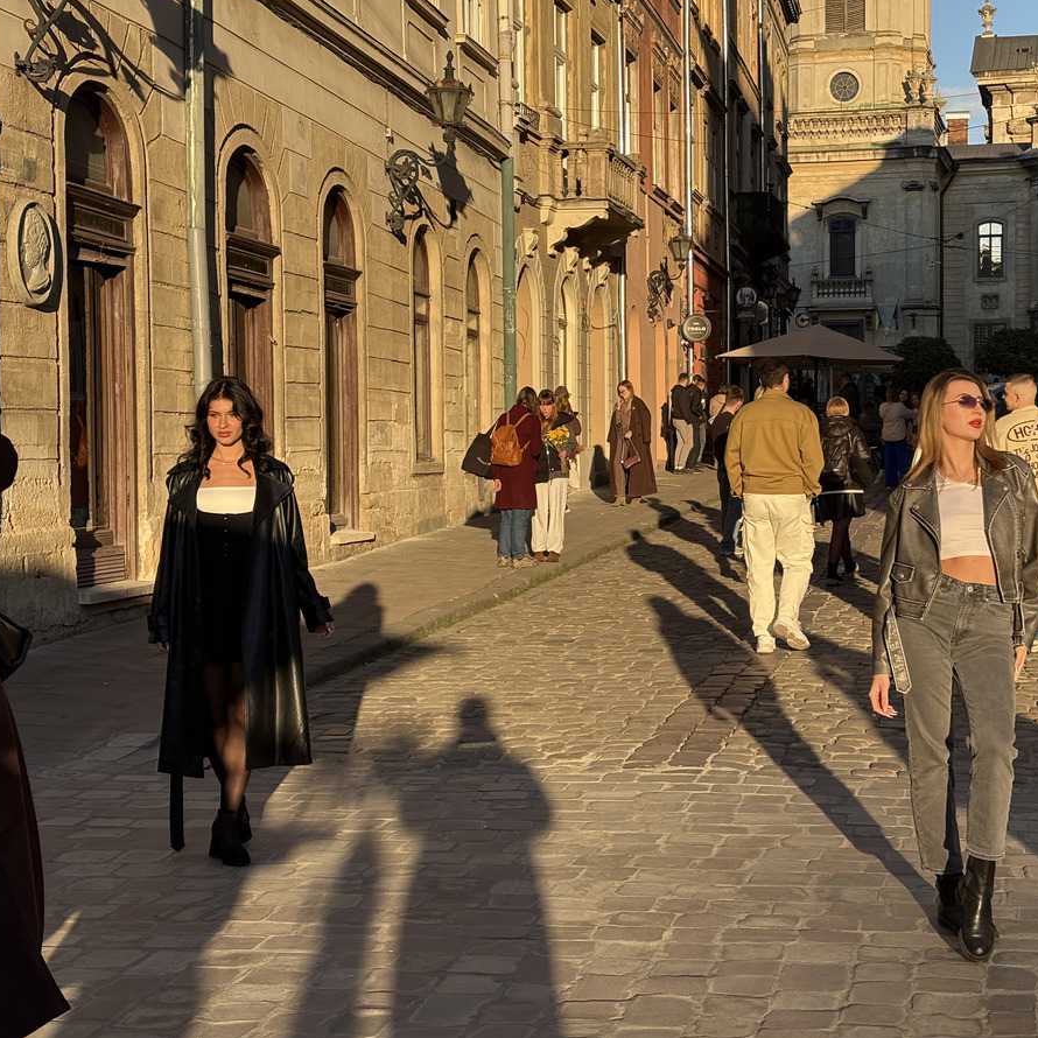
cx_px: 615
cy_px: 516
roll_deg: +0.8
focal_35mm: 62
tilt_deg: -1.5
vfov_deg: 27.7
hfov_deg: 27.7
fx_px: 2103
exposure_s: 1/1099
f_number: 1.6
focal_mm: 5.96
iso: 32
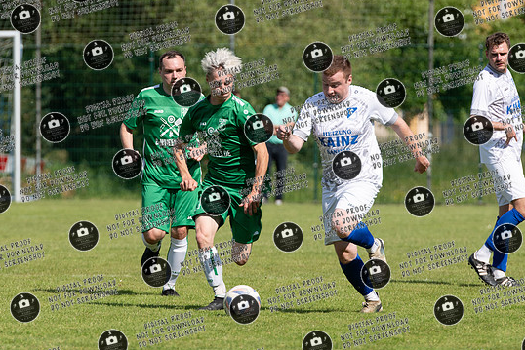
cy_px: 145
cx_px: 260
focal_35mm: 468
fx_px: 6826
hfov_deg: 4.4
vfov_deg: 2.9
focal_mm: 195
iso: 110
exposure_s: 1/1600
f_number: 3.5
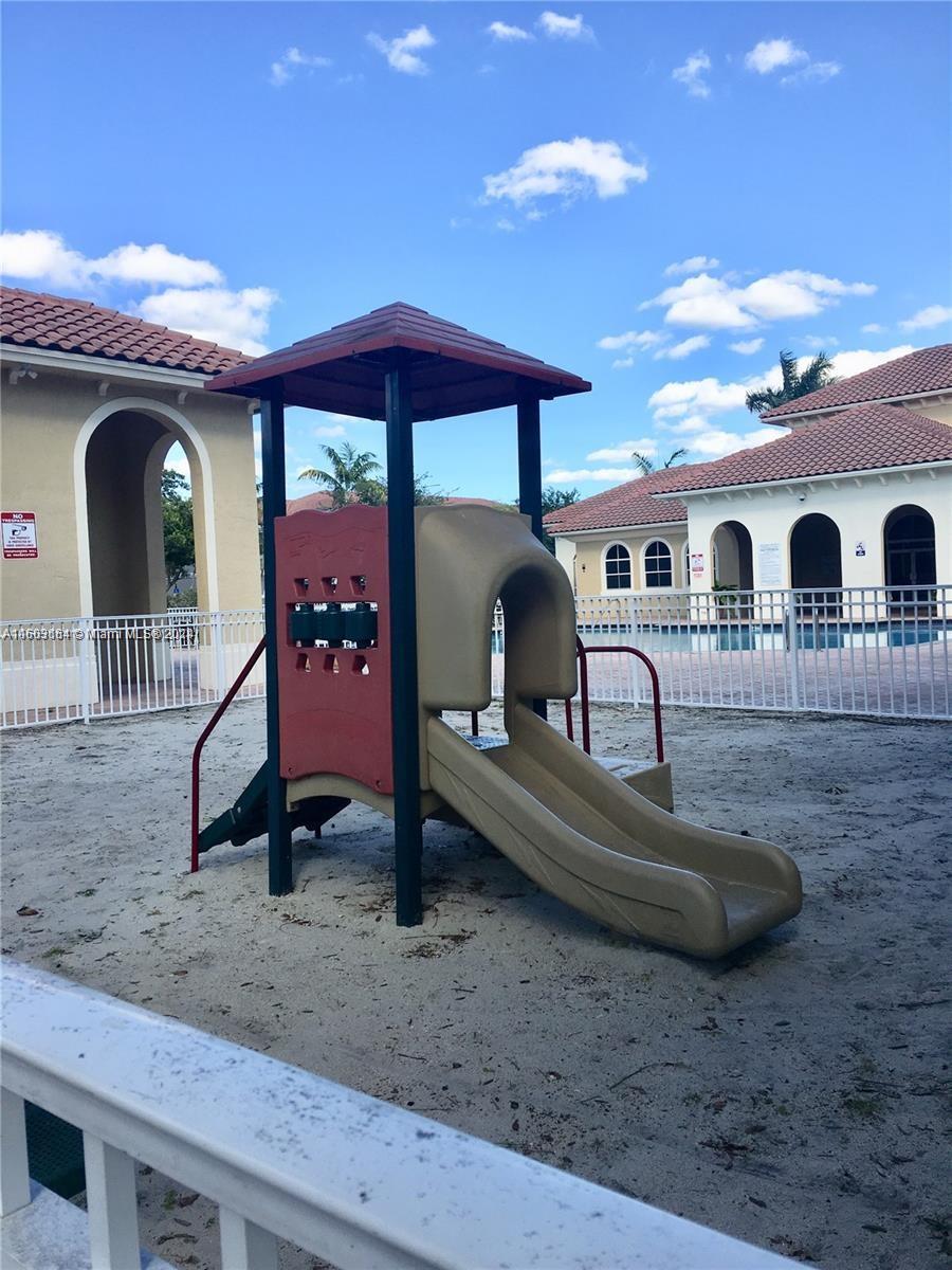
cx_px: 476
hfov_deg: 48.2
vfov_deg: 61.7
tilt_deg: -1.5
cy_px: 635
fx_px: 1063
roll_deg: +2.3
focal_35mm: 29
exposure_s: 1/1026
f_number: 2.2
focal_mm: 4.15
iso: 25
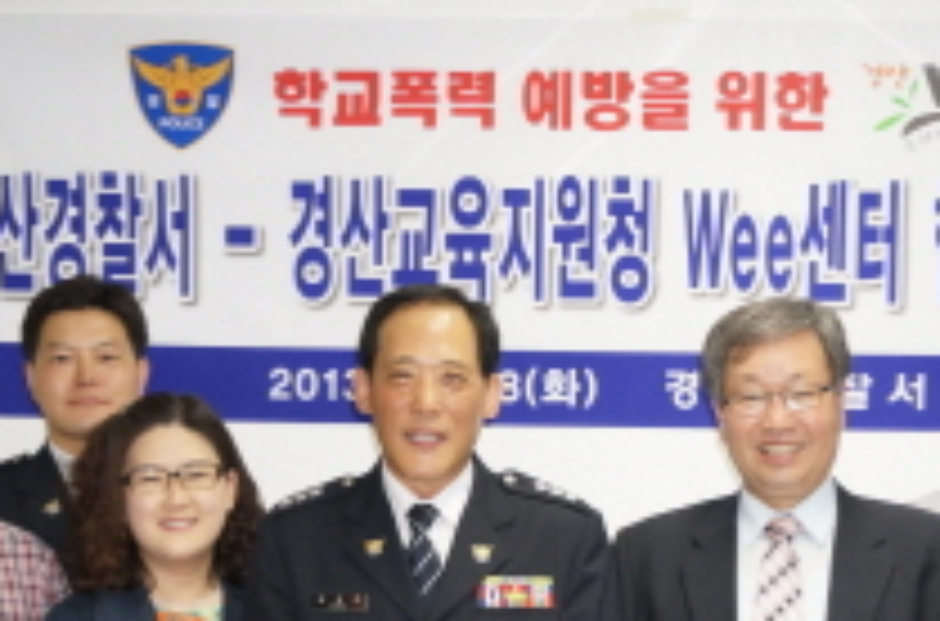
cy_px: 668
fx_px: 2057
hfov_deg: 25.7
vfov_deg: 16.7
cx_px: 589
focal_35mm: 79
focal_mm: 22
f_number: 4
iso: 400
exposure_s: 1/60
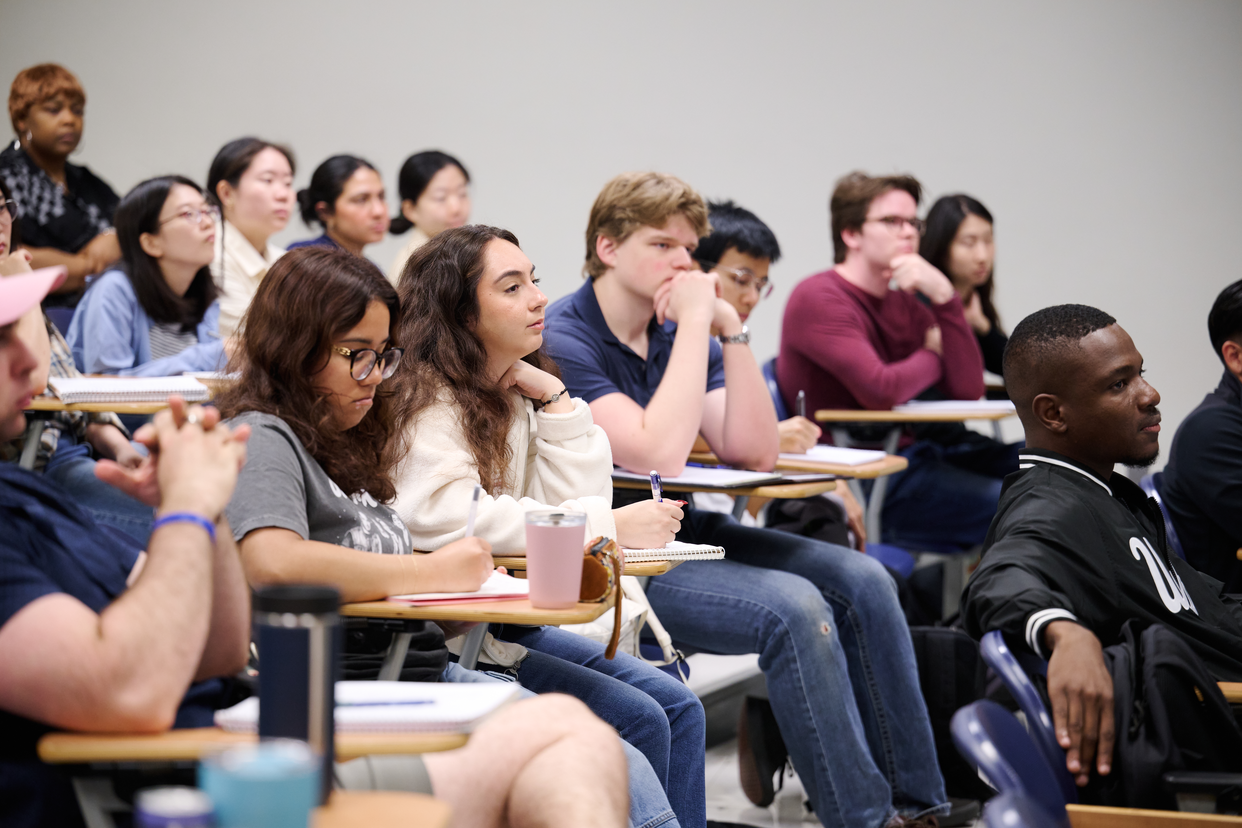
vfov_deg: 13.6
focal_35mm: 101
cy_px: 414
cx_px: 621
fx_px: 3484
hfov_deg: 20.2
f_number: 2.8
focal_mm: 101
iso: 1600
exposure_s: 1/160
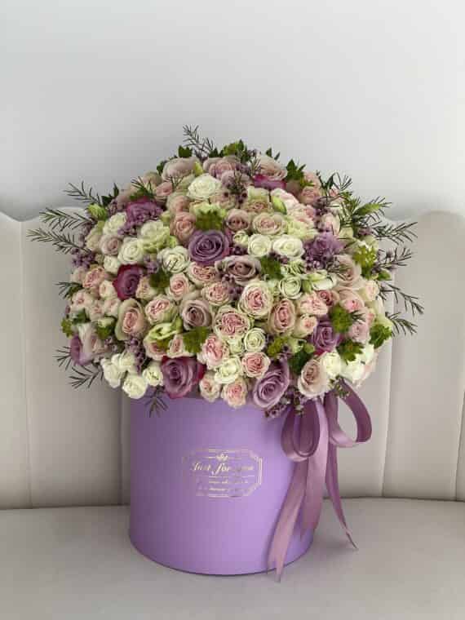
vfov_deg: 30.3
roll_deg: -1.0
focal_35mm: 64
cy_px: 310
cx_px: 232
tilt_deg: -17.6
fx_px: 1146
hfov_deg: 22.9
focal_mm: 7.5
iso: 25
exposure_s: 1/211
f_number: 2.2
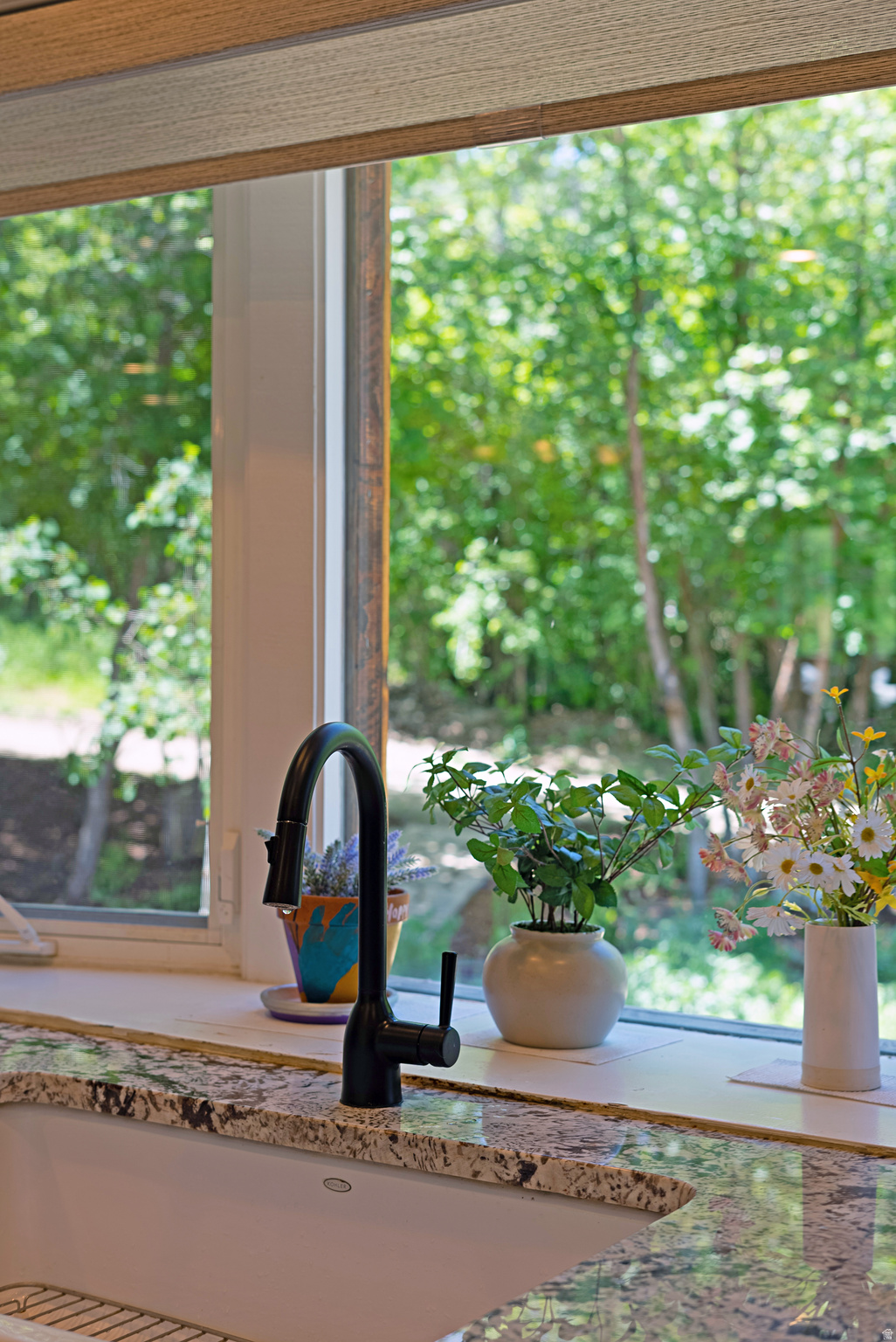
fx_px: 1864
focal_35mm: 50
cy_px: 671
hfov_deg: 27.0
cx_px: 448
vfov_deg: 39.6
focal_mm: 50
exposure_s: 1/60
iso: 100
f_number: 4
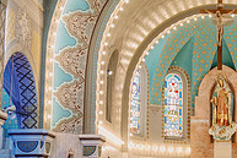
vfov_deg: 13.4
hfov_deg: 19.6
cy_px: 72
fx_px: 672
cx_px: 222
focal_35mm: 102
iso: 1600
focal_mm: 34
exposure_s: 1/160
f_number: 2.8
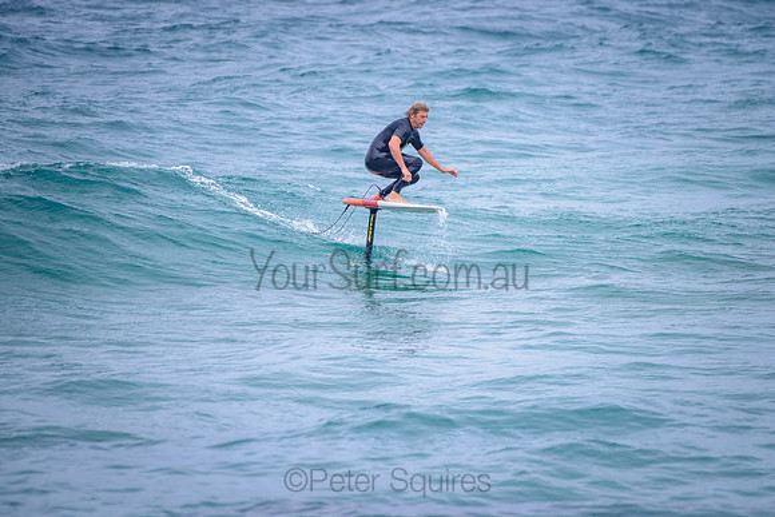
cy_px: 200
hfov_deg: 3.4
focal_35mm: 613
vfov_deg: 2.2
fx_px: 13200
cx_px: 416
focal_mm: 500
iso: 200
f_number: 5.6
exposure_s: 1/2000
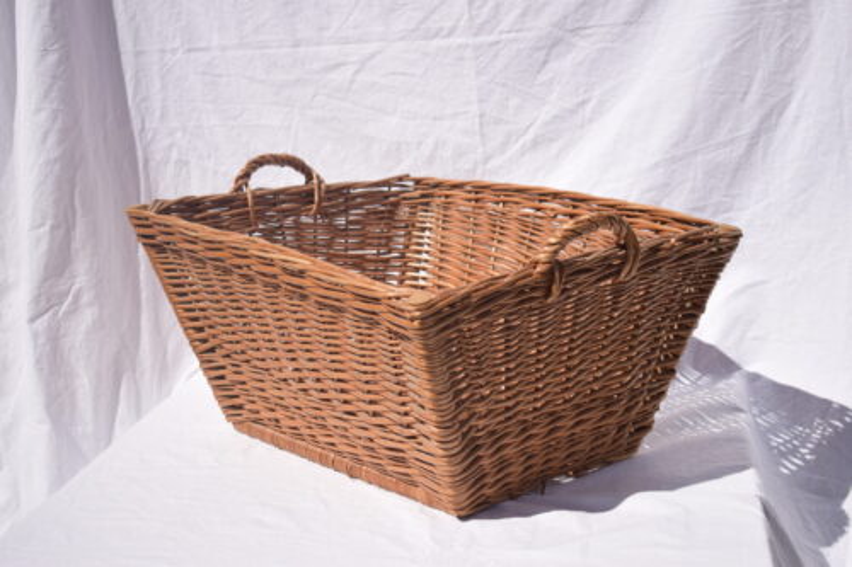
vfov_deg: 23.8
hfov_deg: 35.1
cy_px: 284
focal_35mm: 57
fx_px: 1348
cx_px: 426
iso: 160
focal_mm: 38
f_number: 4.8
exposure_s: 1/1600
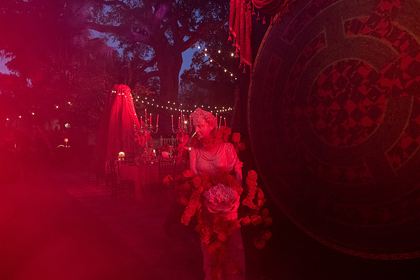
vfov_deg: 51.3
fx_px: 292
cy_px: 140
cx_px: 210
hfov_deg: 71.5
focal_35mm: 25
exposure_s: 1/125
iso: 5000
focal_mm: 16.5
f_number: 2.8
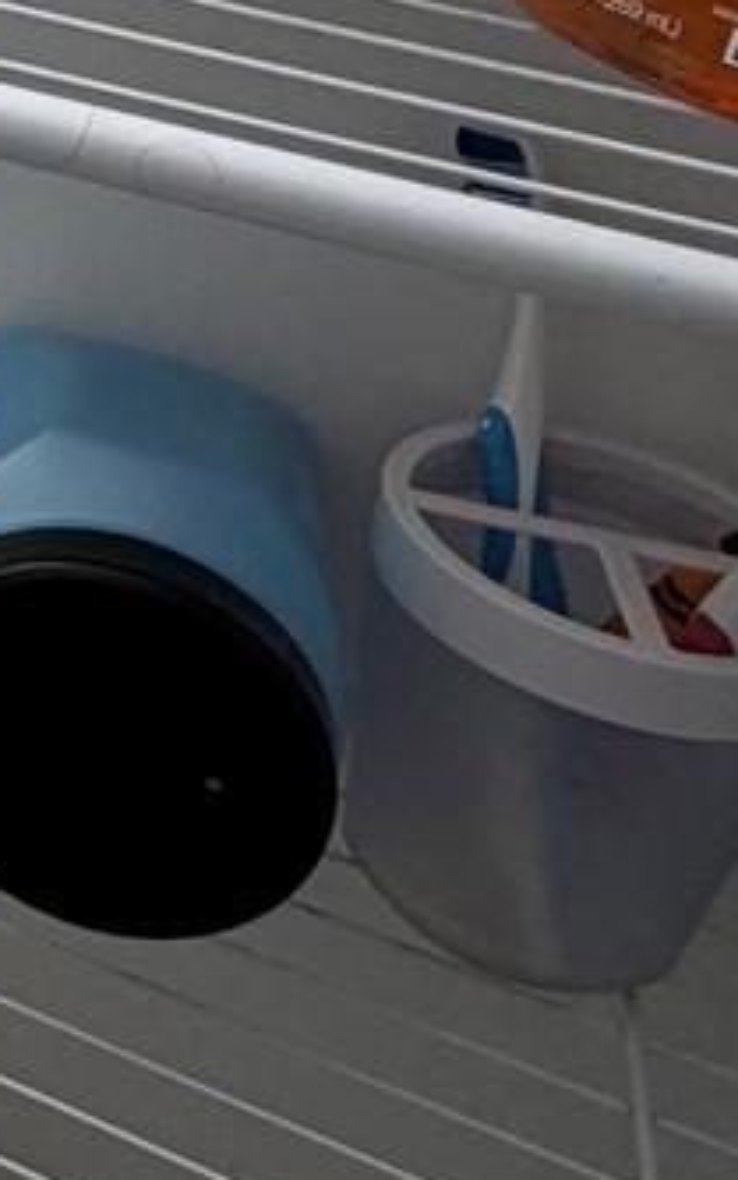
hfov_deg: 12.4
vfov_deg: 26.1
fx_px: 2283
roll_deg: -0.3
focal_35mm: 71
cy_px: -212
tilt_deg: -22.9
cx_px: -1236
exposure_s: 1/120
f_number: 2.2
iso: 100
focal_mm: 2.22
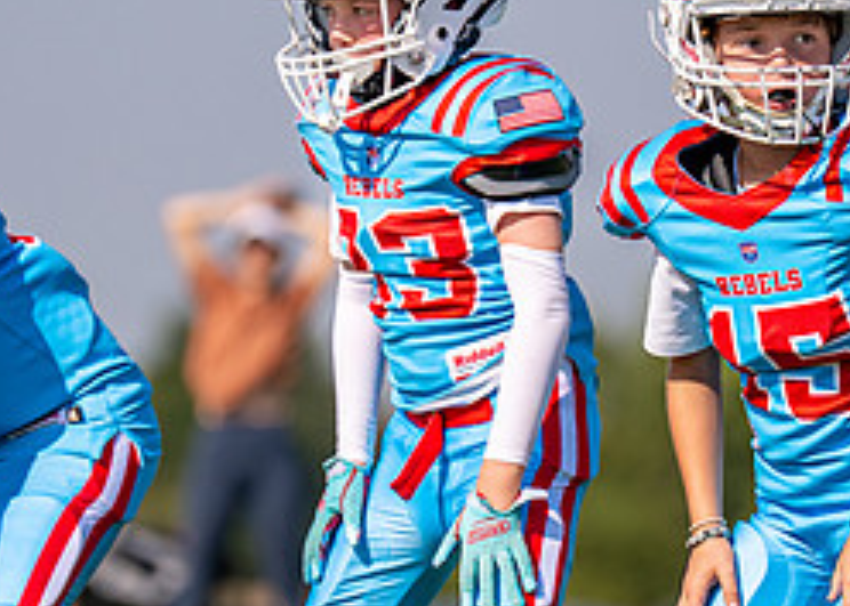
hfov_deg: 2.5
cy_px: 287
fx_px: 19669
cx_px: 653
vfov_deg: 1.8
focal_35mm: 815
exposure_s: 1/4000
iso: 125
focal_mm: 200
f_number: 2.8
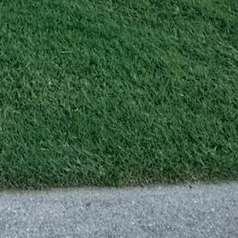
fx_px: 552
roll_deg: -1.8
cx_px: -81
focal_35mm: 71
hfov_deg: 21.7
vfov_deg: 15.4
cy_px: -312
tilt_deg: +5.4
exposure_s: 1/625
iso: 50
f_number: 2.2
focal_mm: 2.22
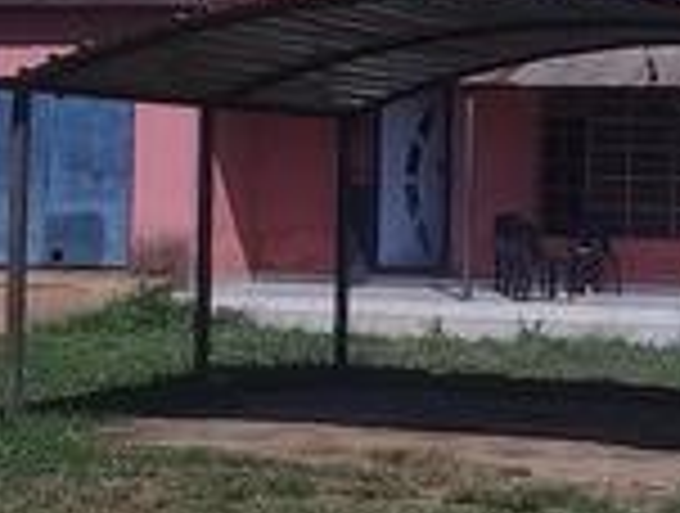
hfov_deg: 14.0
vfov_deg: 10.6
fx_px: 2757
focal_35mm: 140
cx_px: 531
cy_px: 72
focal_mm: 4.95
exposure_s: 1/2173
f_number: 1.9
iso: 100
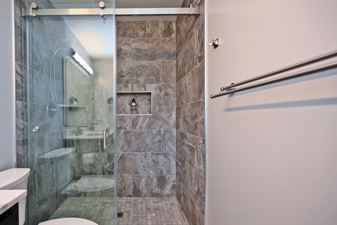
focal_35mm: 17
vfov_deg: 70.4
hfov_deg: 92.1
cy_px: 118
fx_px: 159
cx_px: 135
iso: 640
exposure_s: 1/60
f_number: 4
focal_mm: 14
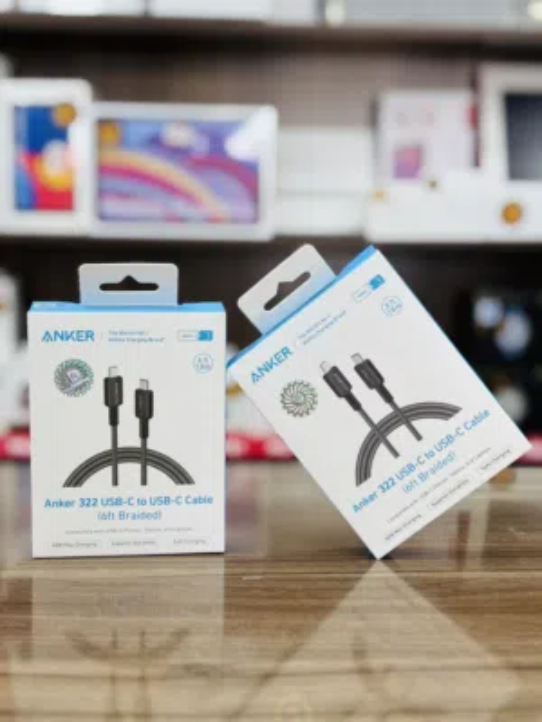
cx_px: 271
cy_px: 361
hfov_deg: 28.0
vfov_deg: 36.8
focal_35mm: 52
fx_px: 1086
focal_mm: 5.96
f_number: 1.6
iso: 40
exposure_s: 1/100
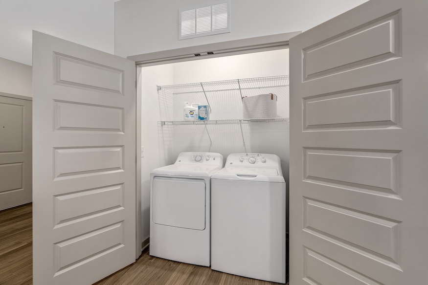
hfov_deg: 96.7
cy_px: 142
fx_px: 190
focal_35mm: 16
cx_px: 214
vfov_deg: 73.7
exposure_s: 1/5
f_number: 8
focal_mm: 16
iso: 500
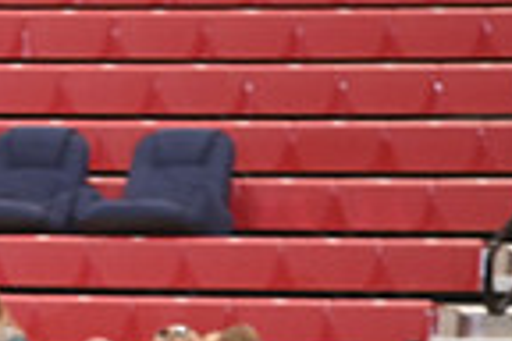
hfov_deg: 2.6
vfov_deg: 1.7
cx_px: -313
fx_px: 11462
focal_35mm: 806
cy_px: 645
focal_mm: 200
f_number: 3.2
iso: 1600
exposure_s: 1/250
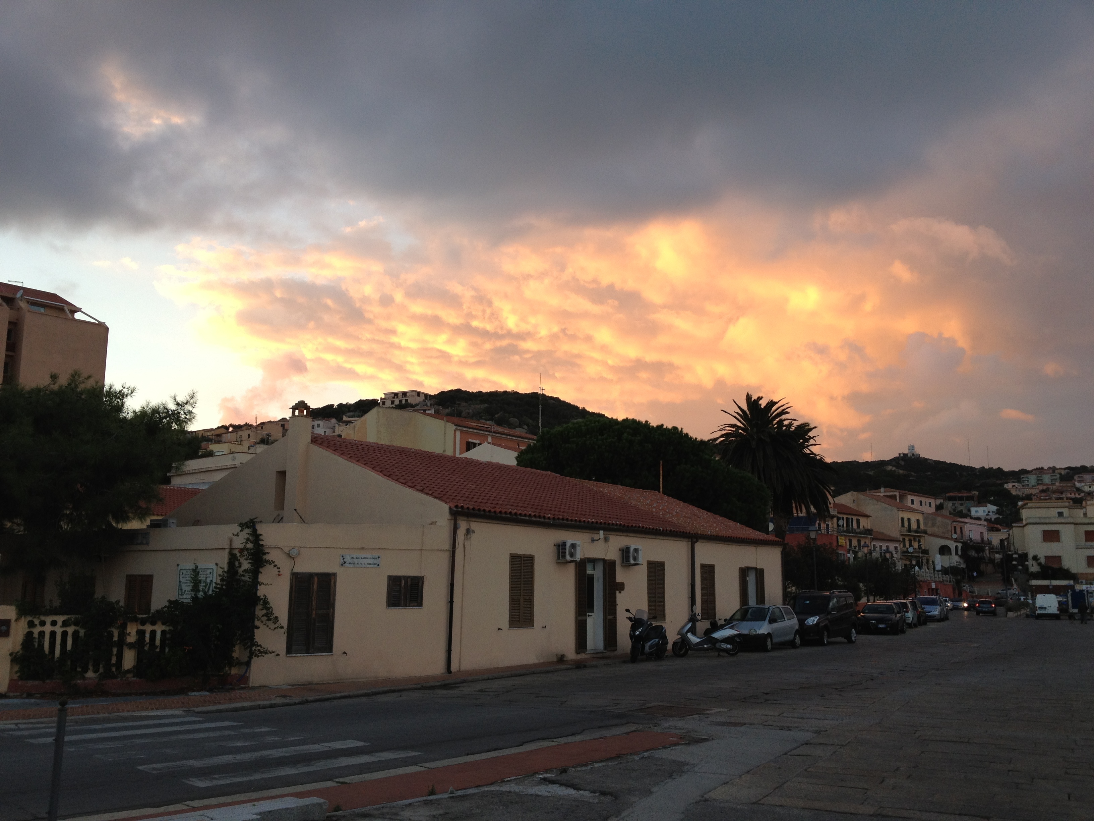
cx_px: 547
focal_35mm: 35
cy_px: 410
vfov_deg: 40.7
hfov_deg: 52.6
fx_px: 1106
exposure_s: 1/129
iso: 64
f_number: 2.4
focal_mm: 4.28
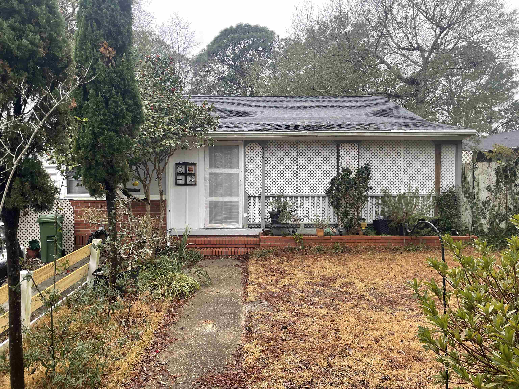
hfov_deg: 67.3
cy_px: 194
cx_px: 260
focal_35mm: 26
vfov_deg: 53.1
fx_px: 390
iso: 32
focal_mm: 4.2
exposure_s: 1/152
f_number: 1.6
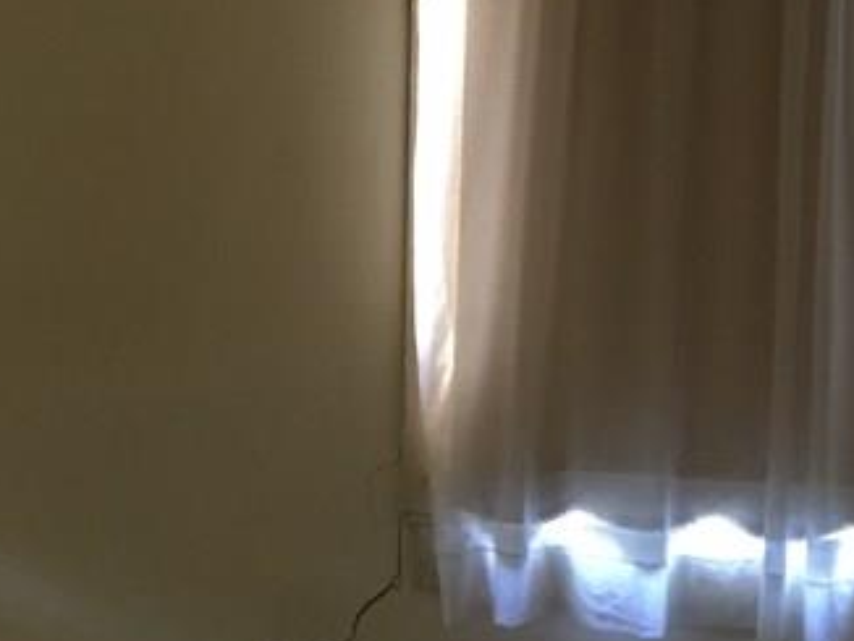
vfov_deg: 16.2
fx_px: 2247
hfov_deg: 21.5
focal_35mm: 91
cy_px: 429
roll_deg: -0.2
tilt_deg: -10.5
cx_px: 293
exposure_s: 1/4
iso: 64
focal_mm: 4.15
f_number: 2.2
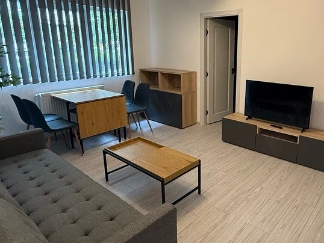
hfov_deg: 65.9
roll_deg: +0.0
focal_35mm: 26
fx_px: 243
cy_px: 102
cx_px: 210
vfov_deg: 52.9
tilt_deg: -13.3
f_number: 2.2
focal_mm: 2.22
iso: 200
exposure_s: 1/50
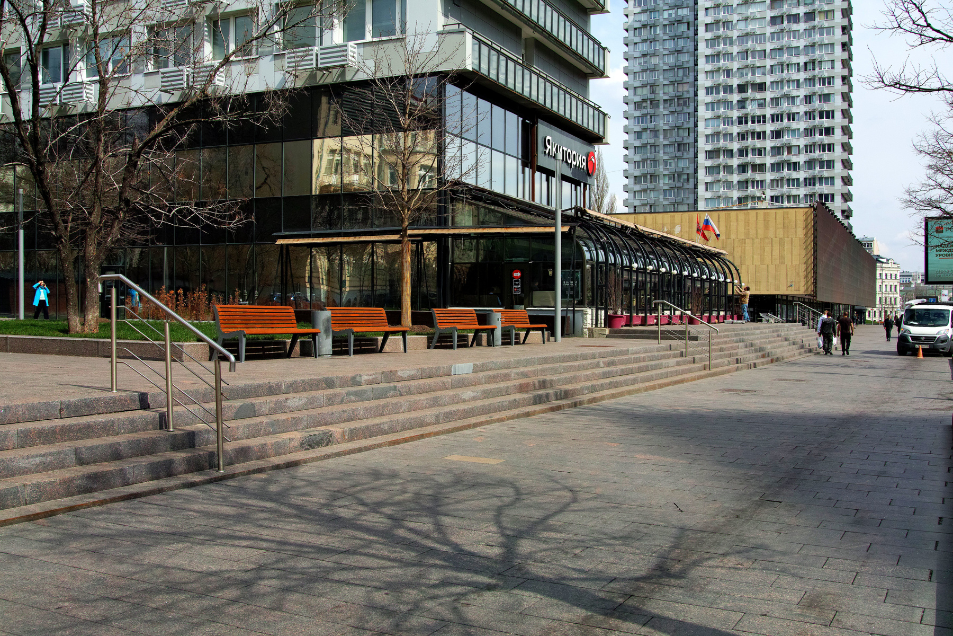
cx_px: 476
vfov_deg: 35.9
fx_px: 979
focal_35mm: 37
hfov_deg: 51.9
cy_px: 318
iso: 100
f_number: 8
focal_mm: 28
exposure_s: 1/400
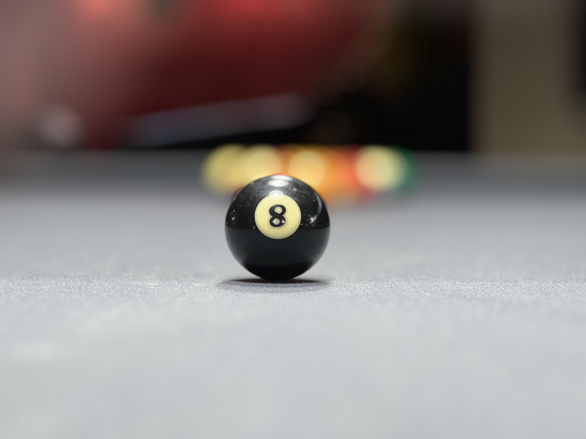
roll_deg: -0.4
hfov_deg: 25.3
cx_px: 293
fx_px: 1304
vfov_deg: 19.1
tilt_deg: -3.1
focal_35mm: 77
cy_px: 220
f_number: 2.8
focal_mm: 9
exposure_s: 1/50
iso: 125
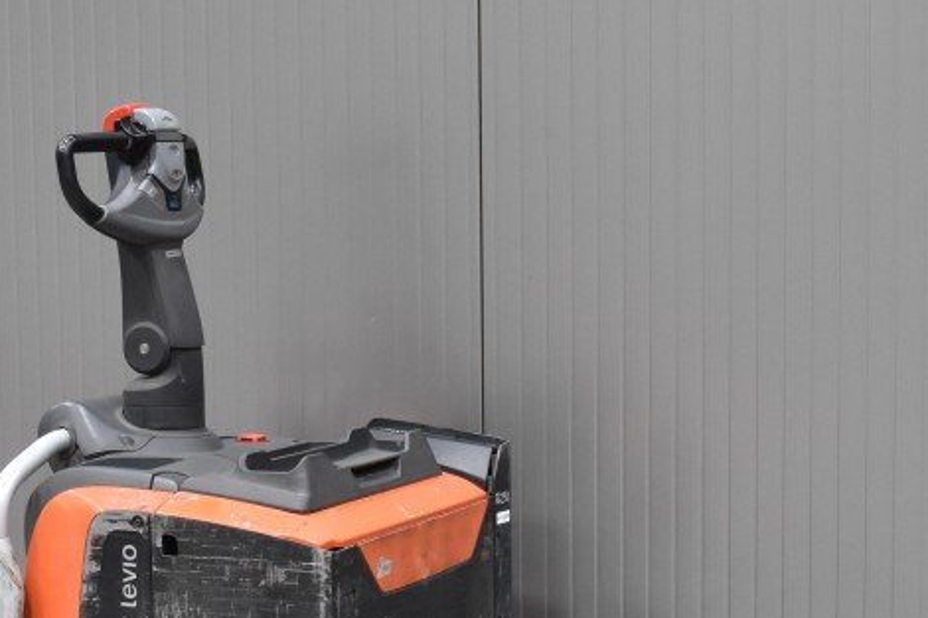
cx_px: 419
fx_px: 2371
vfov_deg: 14.8
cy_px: 472
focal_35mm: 92
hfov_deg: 22.1
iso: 1250
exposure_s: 1/50
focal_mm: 24
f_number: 5
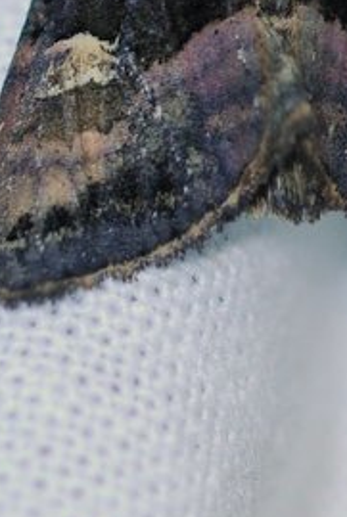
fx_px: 5375
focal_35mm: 373
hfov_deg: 3.7
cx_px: 226
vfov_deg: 5.5
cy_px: -71
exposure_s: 1/250
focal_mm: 105
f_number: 5.6
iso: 500
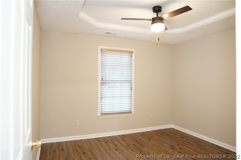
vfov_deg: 53.1
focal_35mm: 24
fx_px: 161
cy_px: 80
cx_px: 120
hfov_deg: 73.7
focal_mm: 24
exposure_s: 1/200
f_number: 2.8
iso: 4000
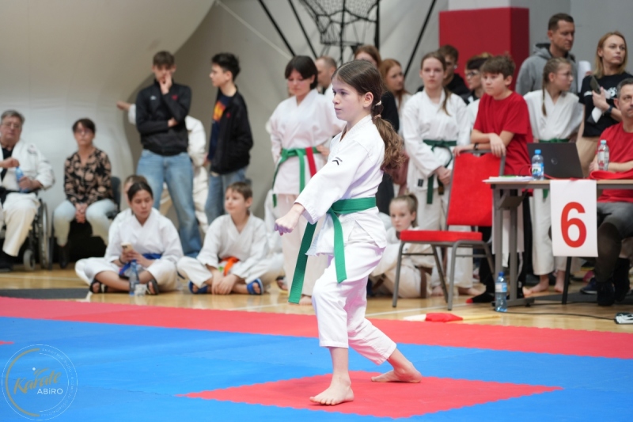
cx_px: 316
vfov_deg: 13.0
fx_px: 1846
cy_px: 211
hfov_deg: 19.5
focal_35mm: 105
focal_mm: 105
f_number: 4
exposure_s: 1/160
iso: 800
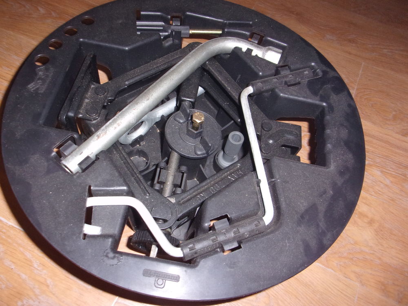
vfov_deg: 49.7
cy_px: 153
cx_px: 204
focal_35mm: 28
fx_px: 330
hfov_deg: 63.4
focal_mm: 5.1
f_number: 3.9
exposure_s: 1/34
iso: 200
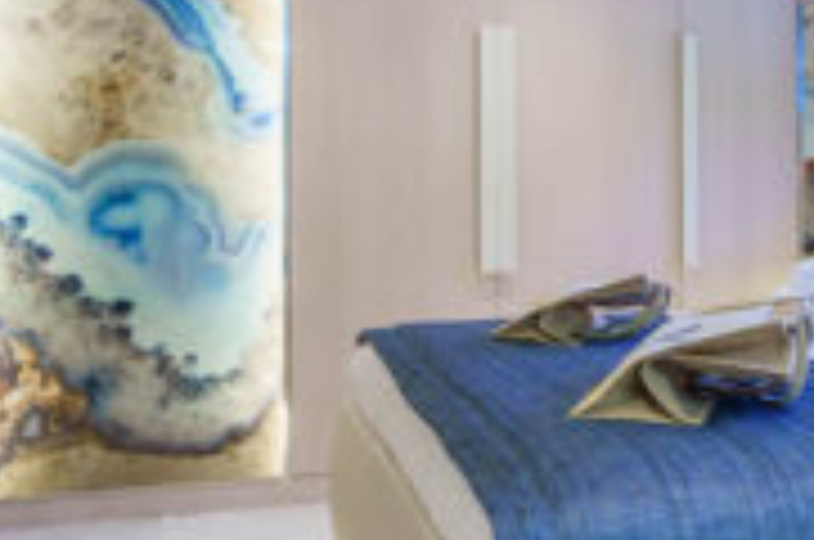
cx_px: 738
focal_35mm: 51
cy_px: 184
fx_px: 1151
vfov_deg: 26.3
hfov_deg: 36.4
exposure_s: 1/80
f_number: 4
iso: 400
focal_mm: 12
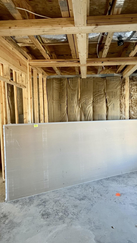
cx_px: 79
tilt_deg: -5.0
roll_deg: +0.5
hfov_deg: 58.1
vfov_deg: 89.6
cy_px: 121
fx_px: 123
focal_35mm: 19
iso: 250
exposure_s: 1/94
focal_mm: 1.57
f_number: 1.8
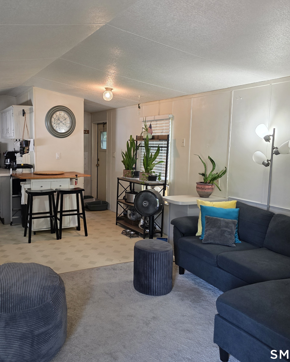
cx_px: 100
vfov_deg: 58.8
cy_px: 181
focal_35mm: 30
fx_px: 322
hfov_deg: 47.8
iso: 200
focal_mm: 6.3
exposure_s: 1/120
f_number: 1.7
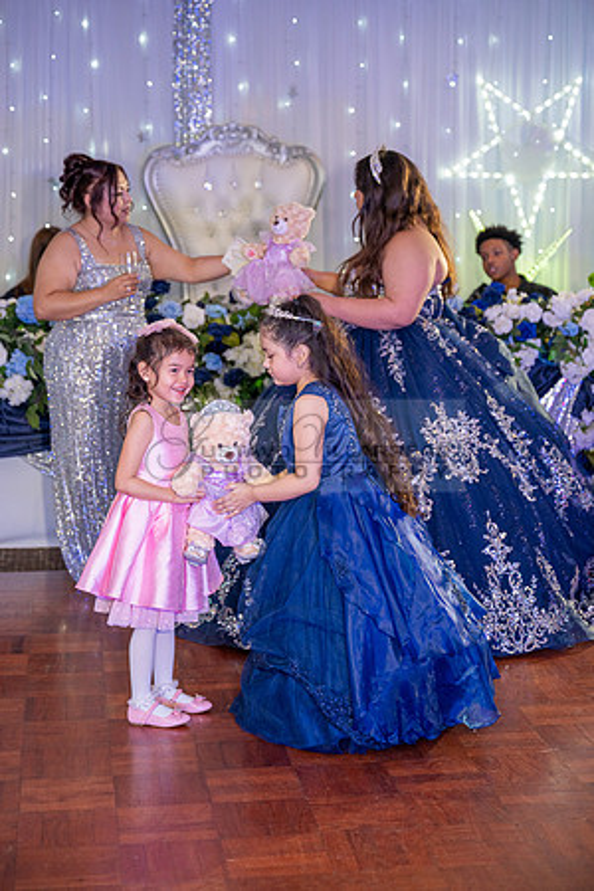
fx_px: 1708
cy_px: 446
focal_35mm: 69
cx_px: 297
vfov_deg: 29.2
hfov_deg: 19.7
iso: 1250
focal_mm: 69
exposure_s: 1/200
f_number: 2.8
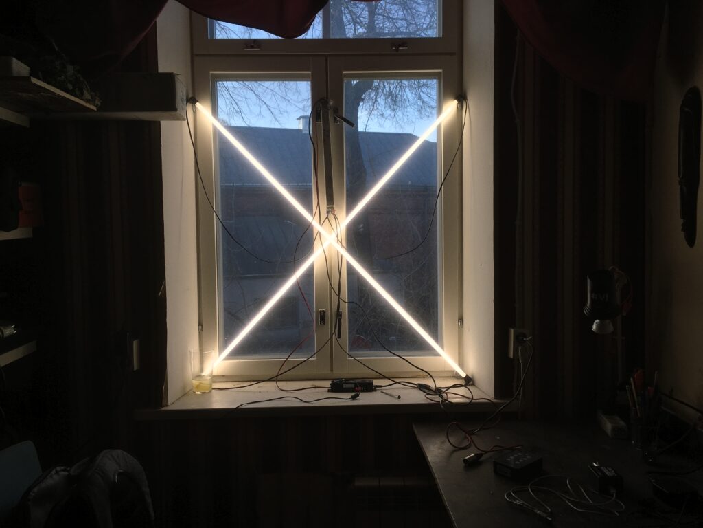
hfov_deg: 61.7
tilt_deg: -3.1
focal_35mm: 29
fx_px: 589
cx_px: 352
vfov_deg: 48.2
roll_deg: +0.5
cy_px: 264
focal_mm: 4.15
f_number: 2.2
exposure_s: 1/316
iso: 25
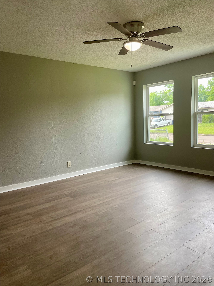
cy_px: 143
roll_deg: +1.6
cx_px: 107
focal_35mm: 26
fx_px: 214
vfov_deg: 67.3
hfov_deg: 53.1
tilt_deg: -5.1
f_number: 1.6
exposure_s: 1/120
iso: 125
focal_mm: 4.2
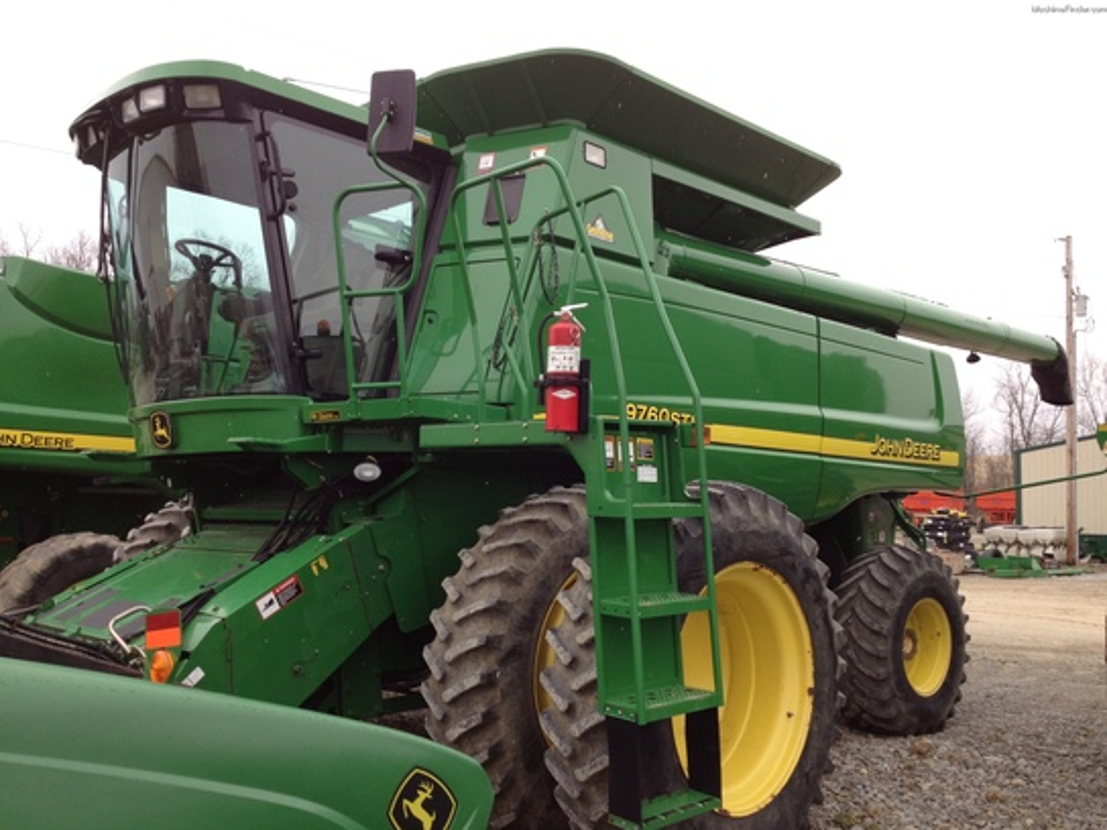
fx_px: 1119
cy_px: 415
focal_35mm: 35
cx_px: 554
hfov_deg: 52.6
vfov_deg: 40.7
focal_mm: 4.28
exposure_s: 1/267
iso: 50
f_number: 2.4
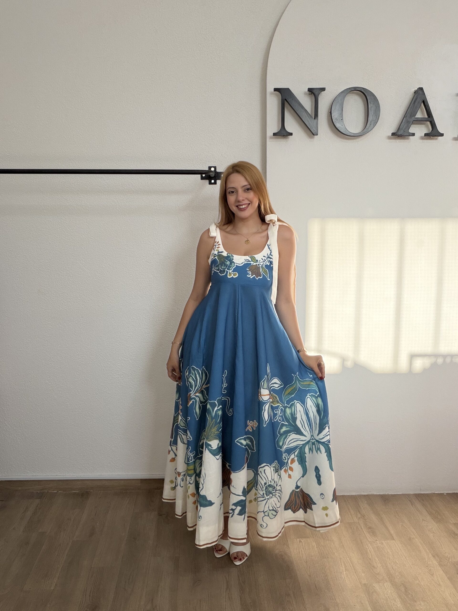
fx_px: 529
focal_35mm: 30
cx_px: 229
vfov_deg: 60.0
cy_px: 306
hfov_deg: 46.8
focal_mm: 2.71
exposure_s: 1/233
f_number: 1.9
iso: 64
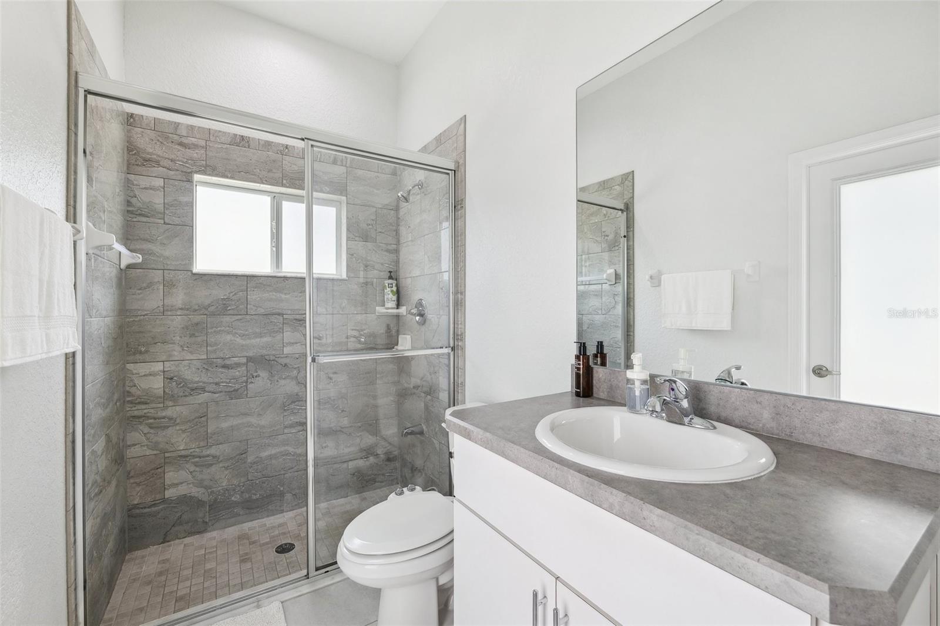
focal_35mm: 14
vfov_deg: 81.2
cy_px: 313
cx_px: 470
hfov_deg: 104.3
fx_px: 365
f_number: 8
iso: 400
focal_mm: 14
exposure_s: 1/40
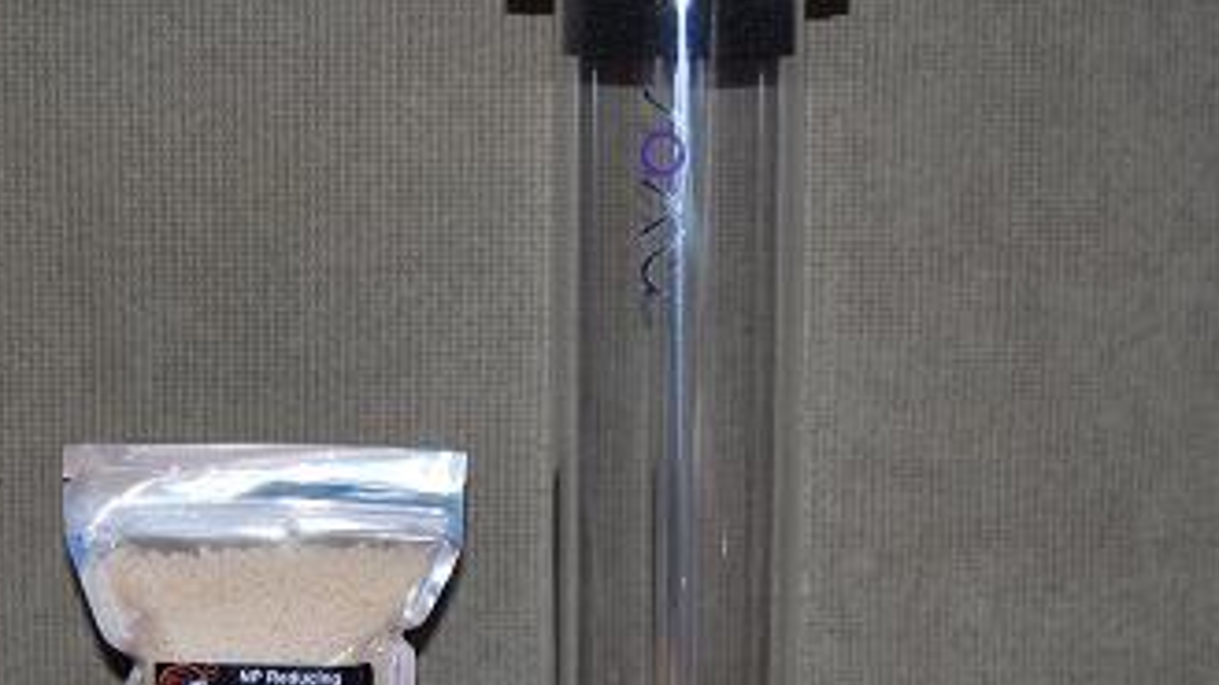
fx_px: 2586
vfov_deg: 15.1
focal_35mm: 80
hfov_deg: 26.4
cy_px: 424
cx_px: 461
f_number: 4.2
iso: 400
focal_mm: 28
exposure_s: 1/60
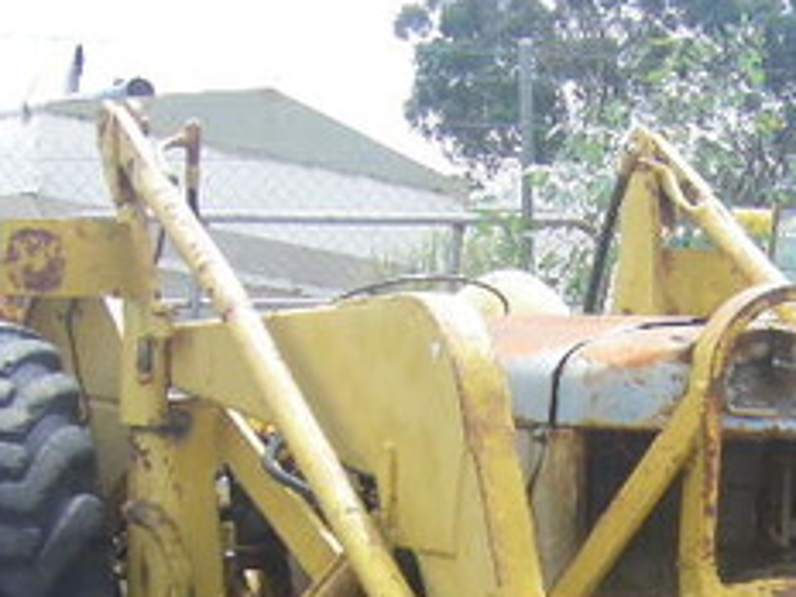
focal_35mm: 131
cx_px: 731
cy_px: 844
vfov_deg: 11.0
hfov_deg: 14.9
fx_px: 3012
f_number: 3.5
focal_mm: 6.3
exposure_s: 1/200
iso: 64
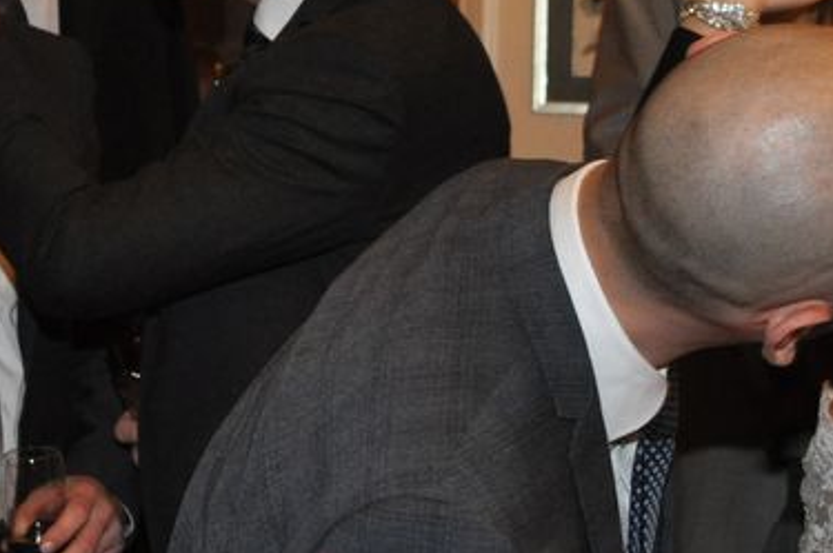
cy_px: 98
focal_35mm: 133
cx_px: 282
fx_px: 3073
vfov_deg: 10.2
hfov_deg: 15.4
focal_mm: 26
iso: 800
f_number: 4
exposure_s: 1/60
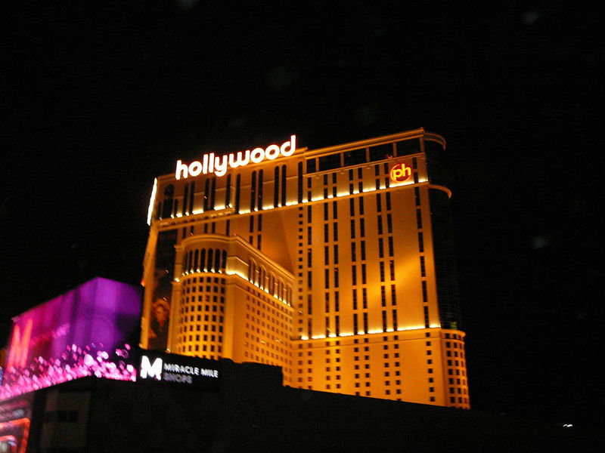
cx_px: 302
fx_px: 612
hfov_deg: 52.6
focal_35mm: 35
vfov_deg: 40.7
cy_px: 226
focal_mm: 5.2
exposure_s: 1/30
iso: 400
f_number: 2.8
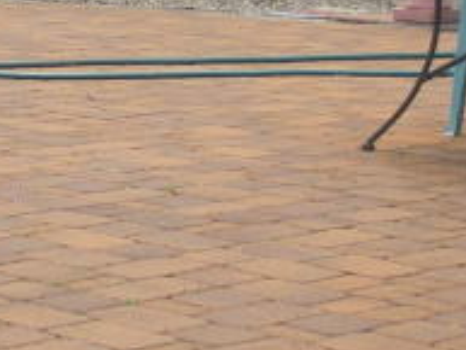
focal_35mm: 186
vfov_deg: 7.9
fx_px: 2505
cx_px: 87
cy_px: -126
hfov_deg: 10.6
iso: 92
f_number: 3.5
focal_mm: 6.3
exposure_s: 1/1147
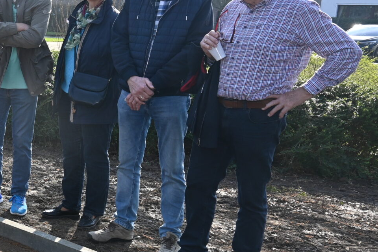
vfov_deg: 21.2
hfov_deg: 26.8
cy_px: 140
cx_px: -104
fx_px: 672
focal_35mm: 64
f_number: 5.6
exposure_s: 1/200
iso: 100
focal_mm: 16
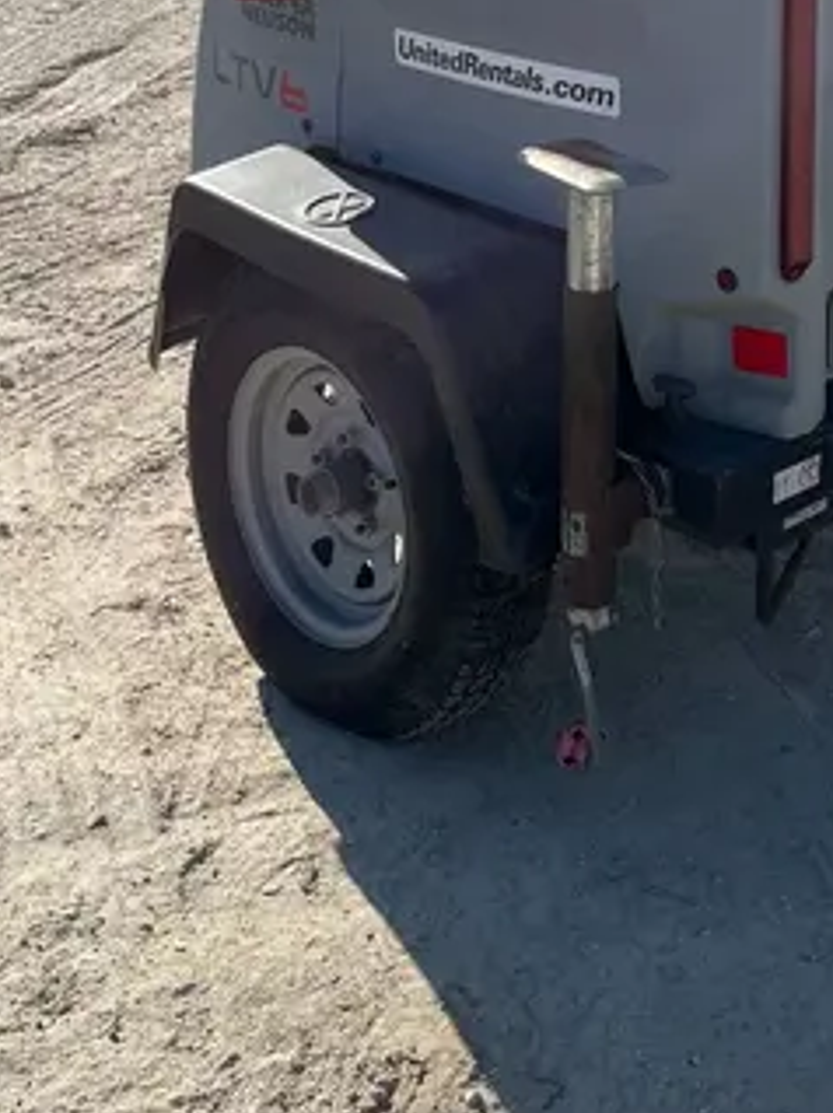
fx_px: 1928
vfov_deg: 29.4
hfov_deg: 23.7
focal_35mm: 60
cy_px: -75
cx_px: 749
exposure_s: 1/4310
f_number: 1.6
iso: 50
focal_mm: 5.1
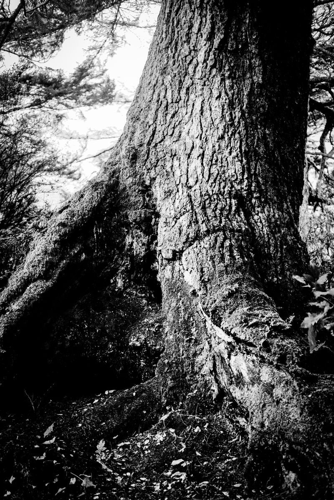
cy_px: 250
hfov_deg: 25.5
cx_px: 167
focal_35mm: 53
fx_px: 738
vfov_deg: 37.5
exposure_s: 1/35
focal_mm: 35
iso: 6400
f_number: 2
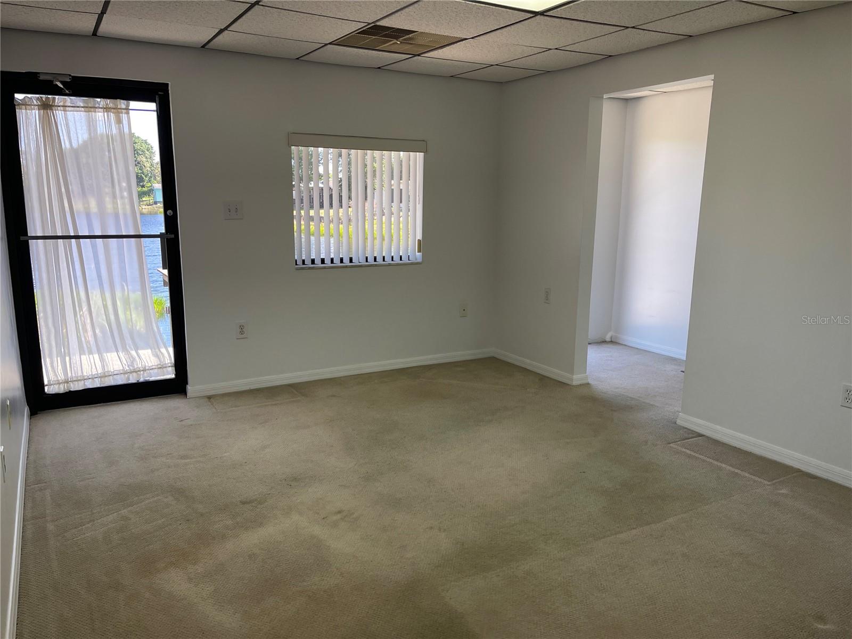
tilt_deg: -12.6
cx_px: 426
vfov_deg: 54.9
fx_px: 615
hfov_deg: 69.4
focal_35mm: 25
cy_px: 320
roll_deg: -1.0
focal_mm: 5.1
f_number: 1.6
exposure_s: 1/120
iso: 100
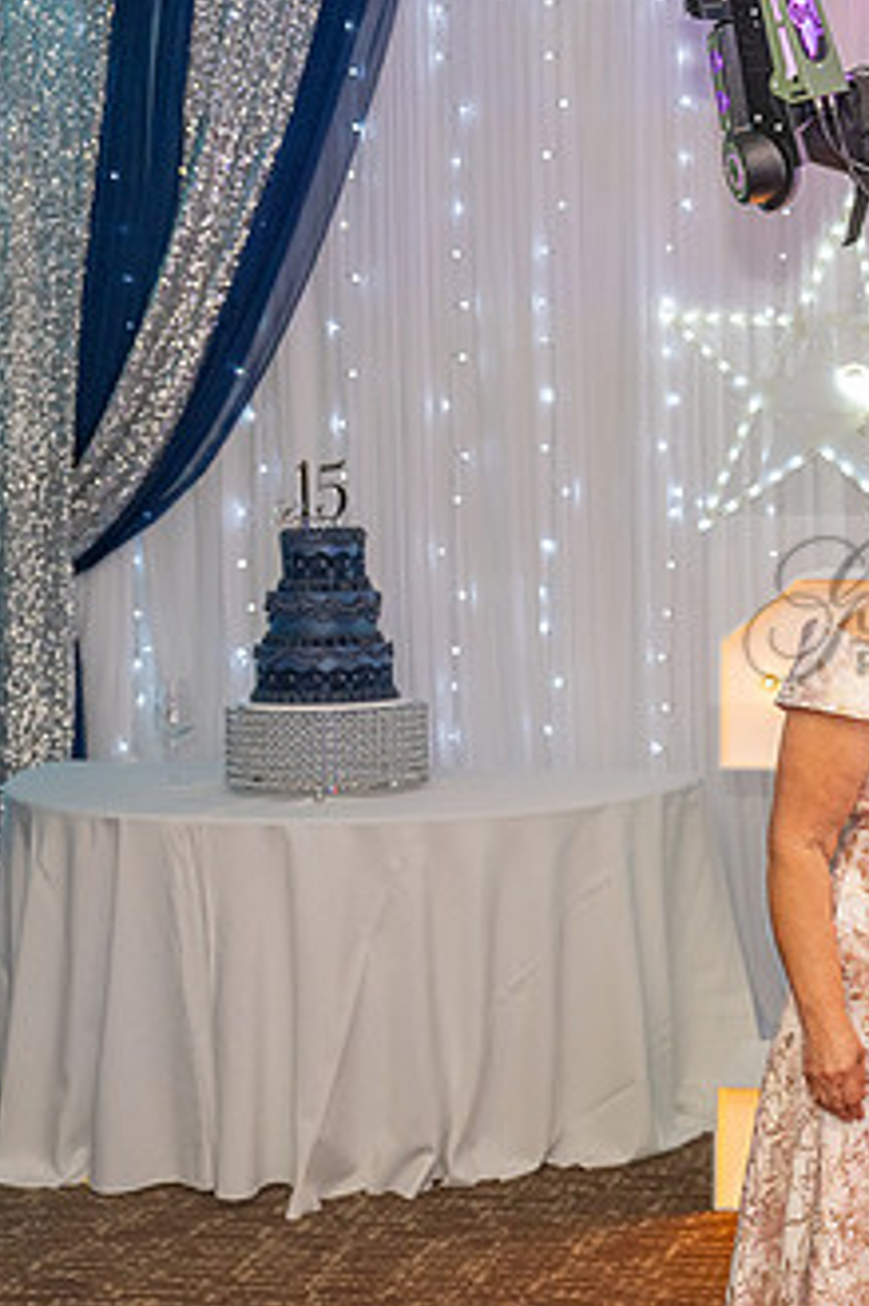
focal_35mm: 52
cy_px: 609
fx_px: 1885
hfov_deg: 23.6
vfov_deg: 38.2
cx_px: 1055
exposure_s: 1/200
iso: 1250
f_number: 4.5
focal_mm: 29.5
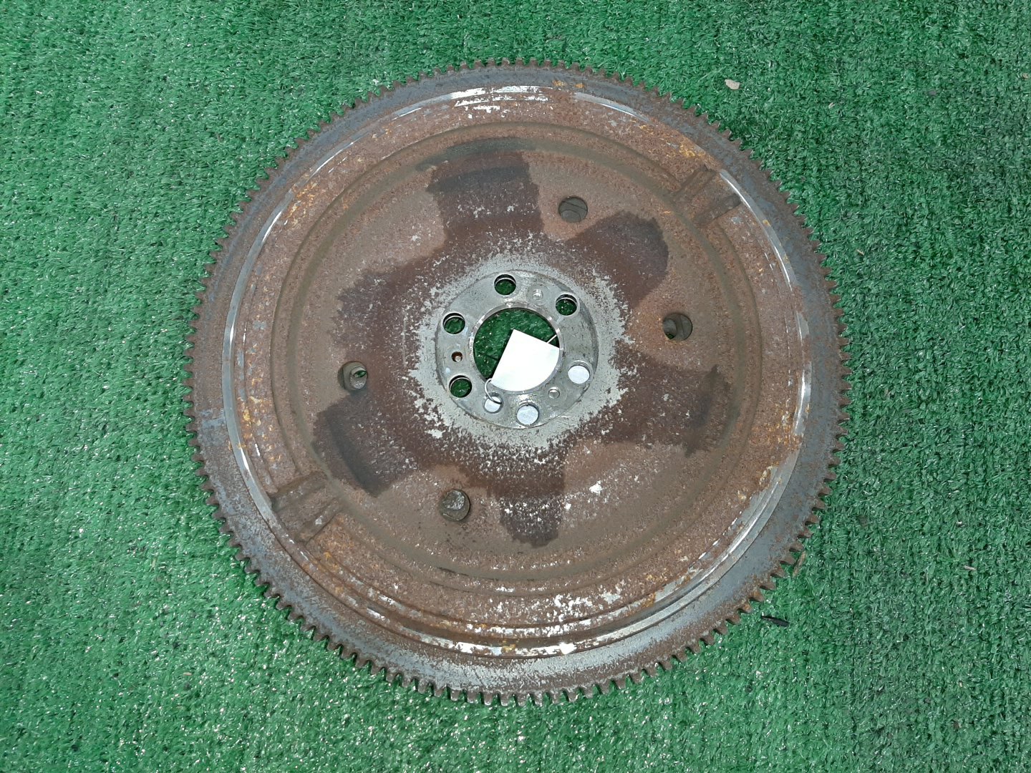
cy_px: 386
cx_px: 516
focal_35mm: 26
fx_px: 774
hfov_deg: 67.3
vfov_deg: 53.1
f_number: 1.7
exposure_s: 1/33
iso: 175
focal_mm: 3.93
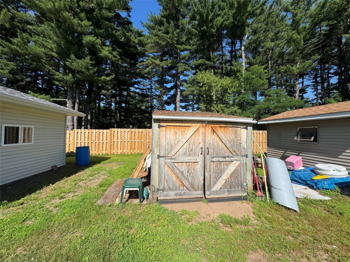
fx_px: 142
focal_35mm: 14
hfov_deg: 102.1
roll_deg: -1.4
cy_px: 131
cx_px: 175
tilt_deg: +3.5
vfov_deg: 85.7
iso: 50
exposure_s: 1/2083
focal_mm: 2.22
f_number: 2.2
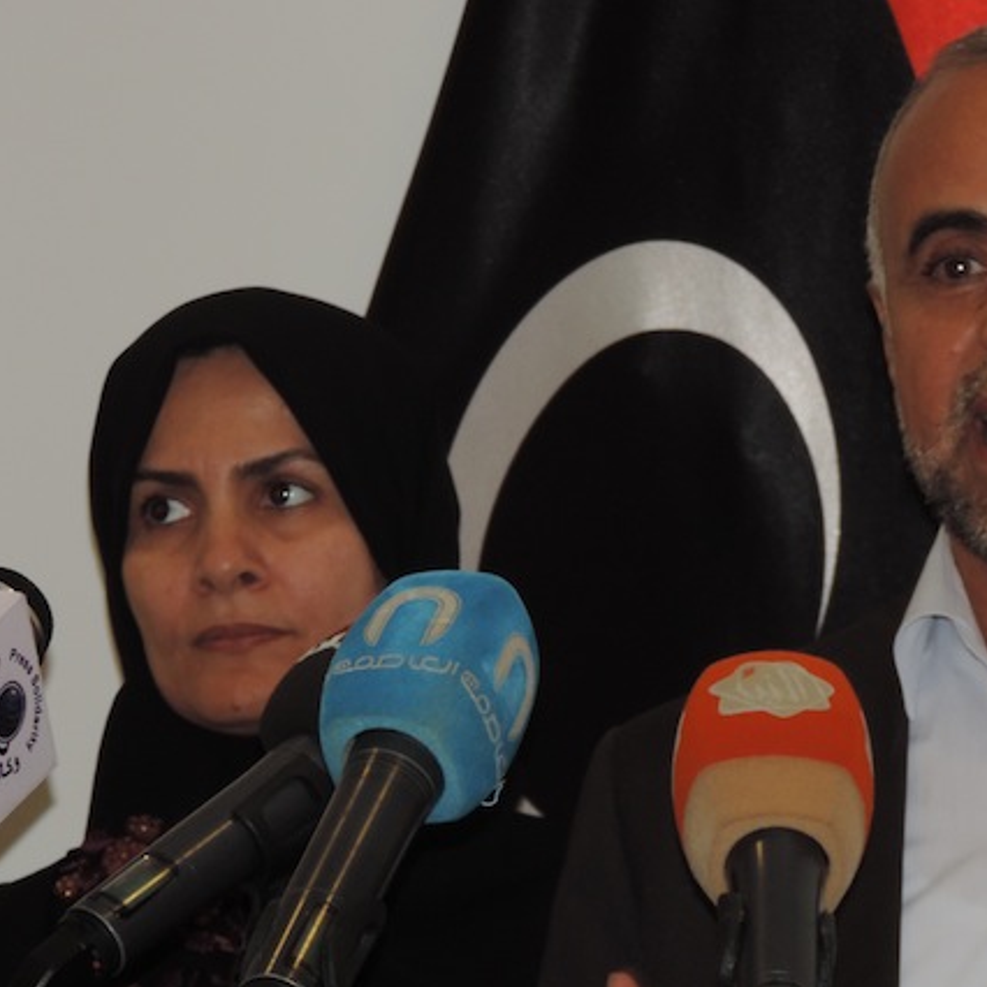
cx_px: 744
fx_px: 9323
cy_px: 565
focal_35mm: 289
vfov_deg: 6.1
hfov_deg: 6.1
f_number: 4.6
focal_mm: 35.6
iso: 280
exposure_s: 1/100
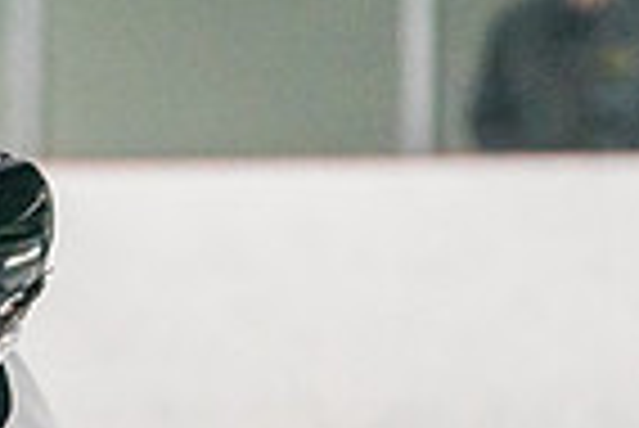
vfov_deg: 1.1
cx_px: -180
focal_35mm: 1228
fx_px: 21819
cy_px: 832
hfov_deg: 1.7
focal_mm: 197
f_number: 2.8
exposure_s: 1/1250
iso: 3200
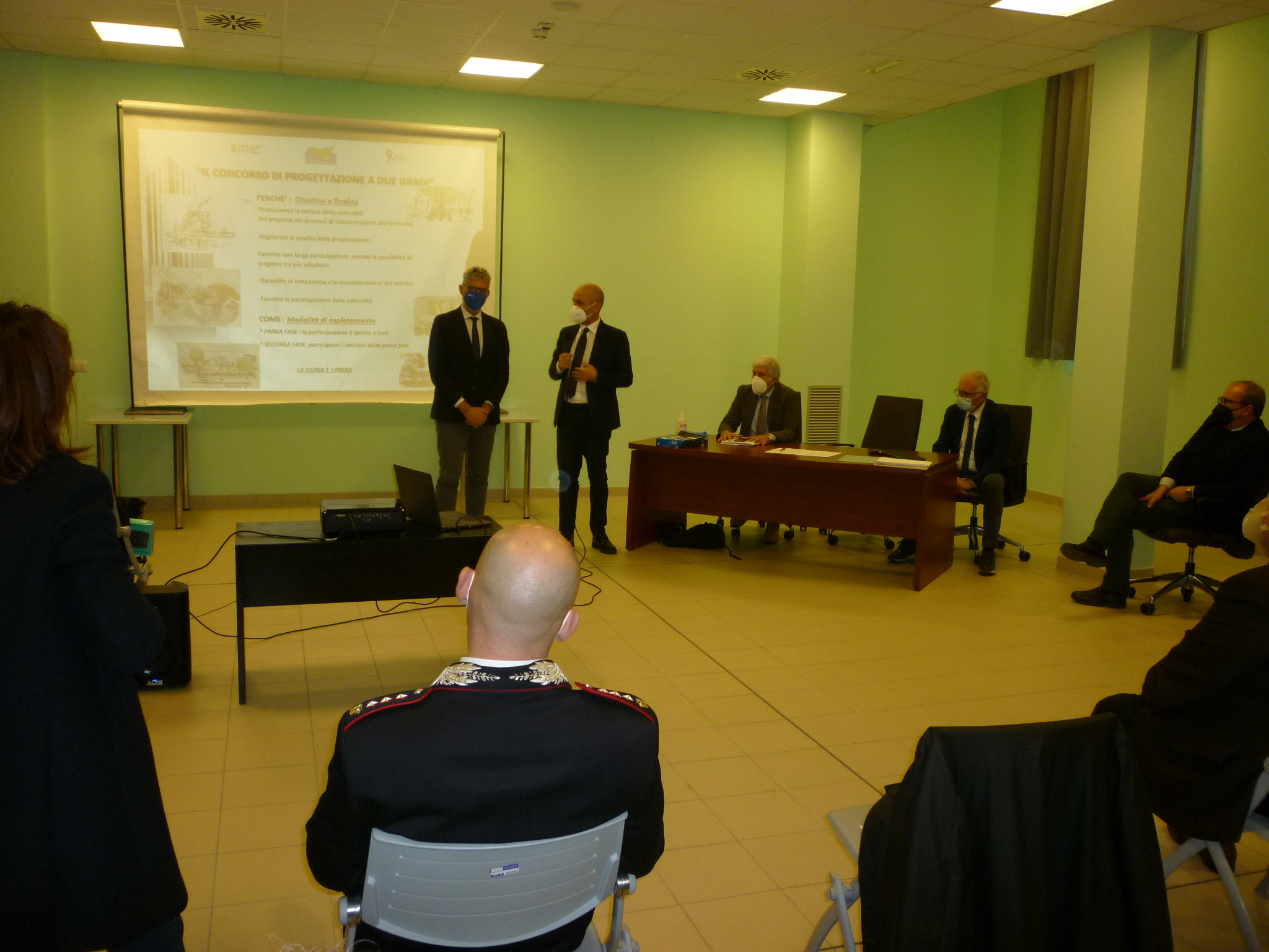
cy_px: 476
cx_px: 634
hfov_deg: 61.7
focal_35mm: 29
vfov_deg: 48.2
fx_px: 1063
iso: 160
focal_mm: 5.2
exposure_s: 1/30
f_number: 3.3
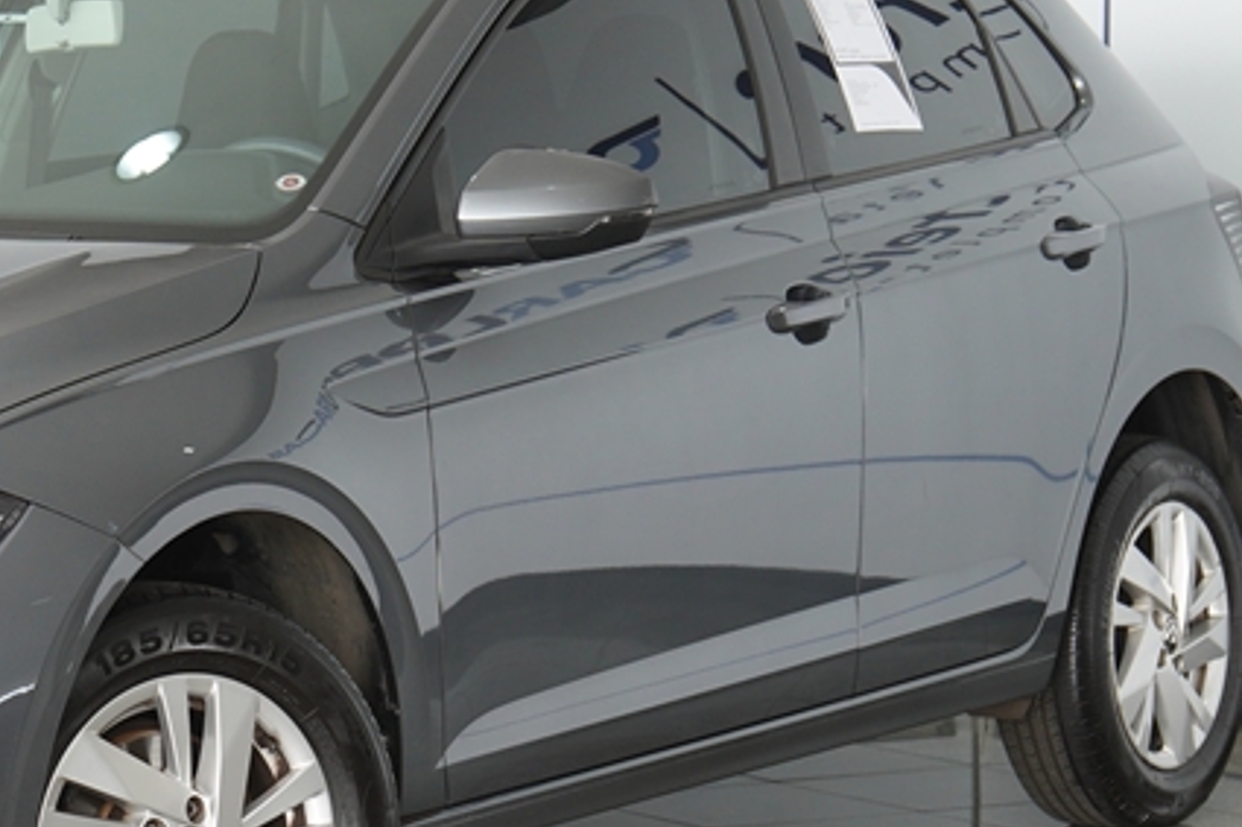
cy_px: 489
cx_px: 91
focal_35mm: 148
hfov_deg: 13.7
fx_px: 5111
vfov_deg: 9.2
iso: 200
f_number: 3.5
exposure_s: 1/125
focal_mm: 41
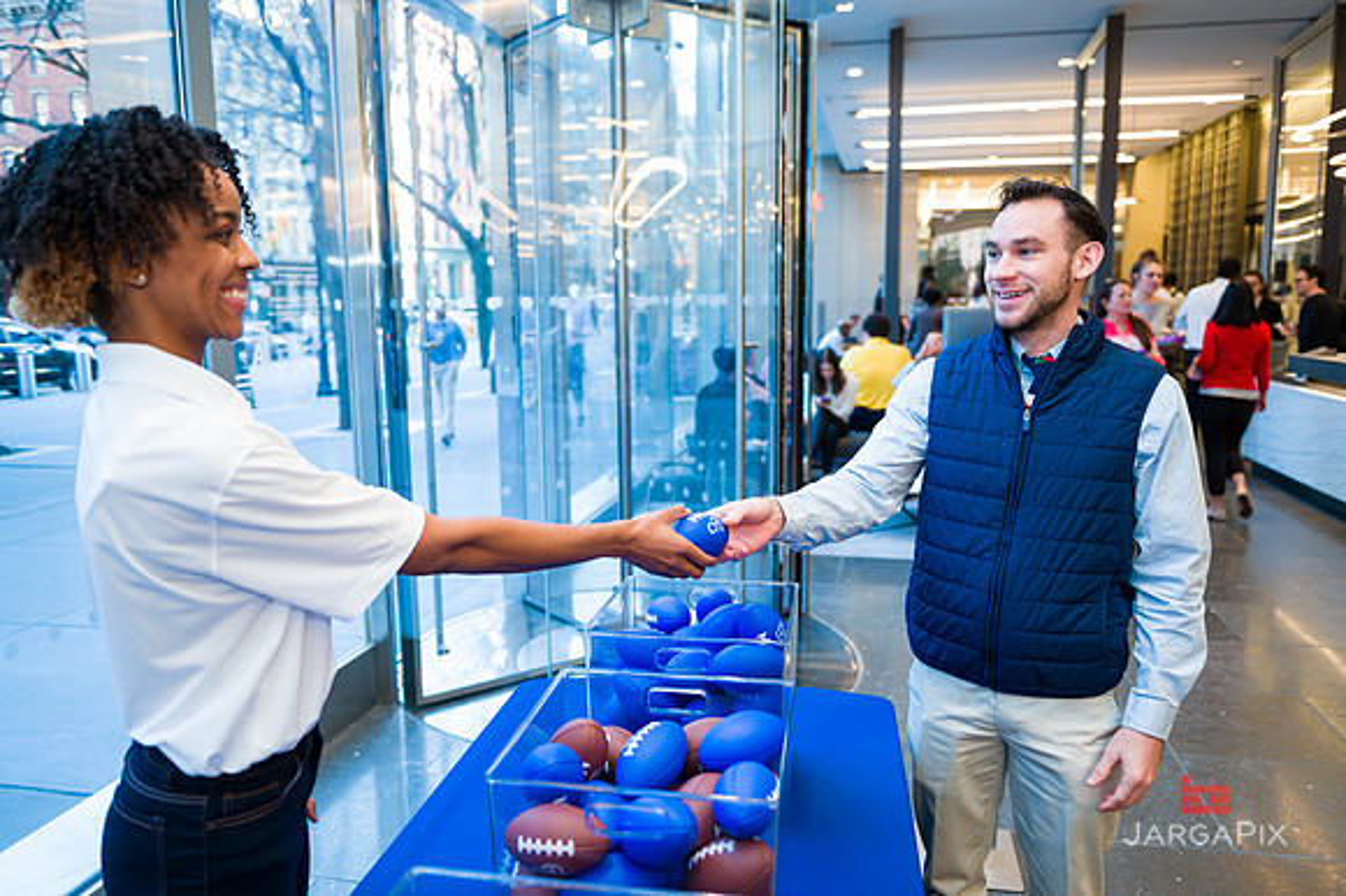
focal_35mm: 27
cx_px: 673
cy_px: 448
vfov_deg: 47.9
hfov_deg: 67.4
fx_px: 1009
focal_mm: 27
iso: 400
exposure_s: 1/125
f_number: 3.2
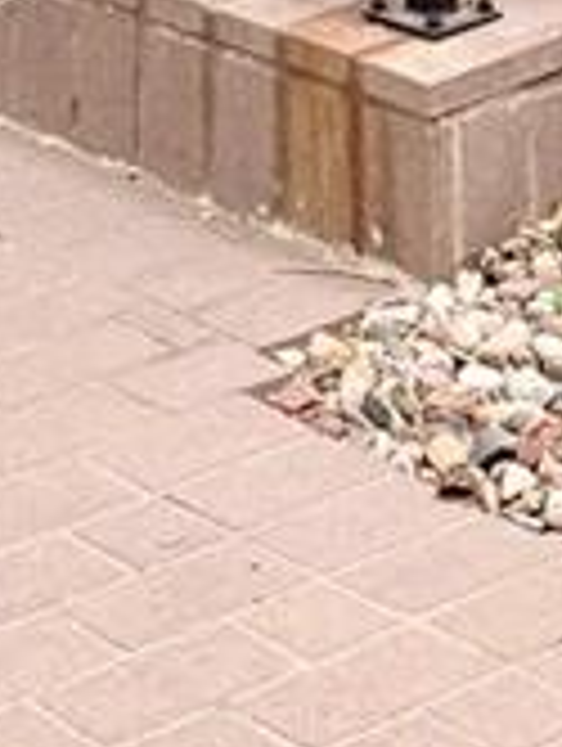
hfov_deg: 8.6
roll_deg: -0.7
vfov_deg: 8.6
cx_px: 261
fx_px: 3735
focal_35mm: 173
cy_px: -1778
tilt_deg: +9.1
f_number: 1.78
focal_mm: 6.76
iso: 100
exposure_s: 1/517
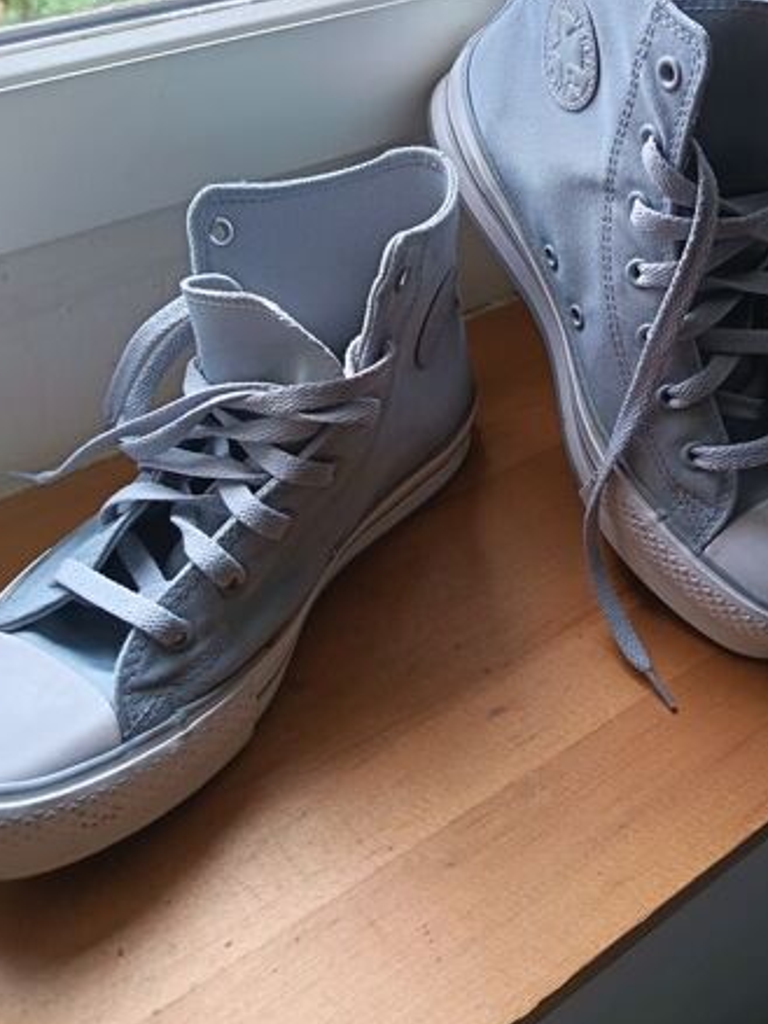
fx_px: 1036
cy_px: 397
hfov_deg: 40.4
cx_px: 486
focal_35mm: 35
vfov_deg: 52.2
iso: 367
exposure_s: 1/50
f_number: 1.75
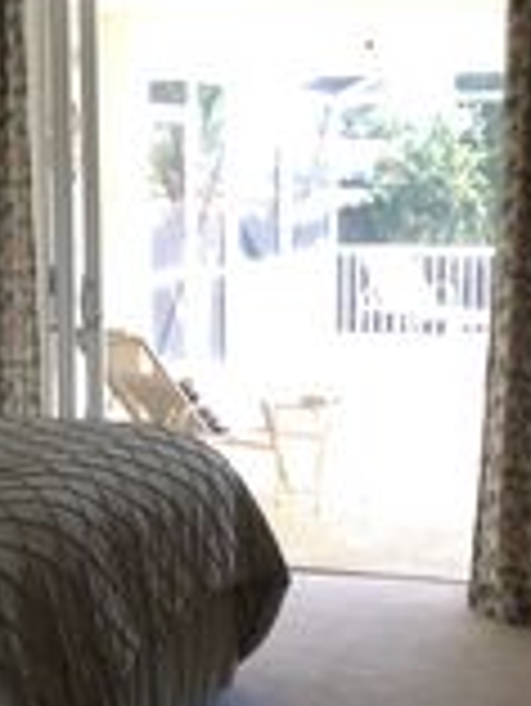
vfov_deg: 23.8
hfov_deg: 18.0
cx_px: 202
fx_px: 1675
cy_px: 355
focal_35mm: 82
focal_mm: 4.28
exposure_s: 1/144
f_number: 2.4
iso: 100
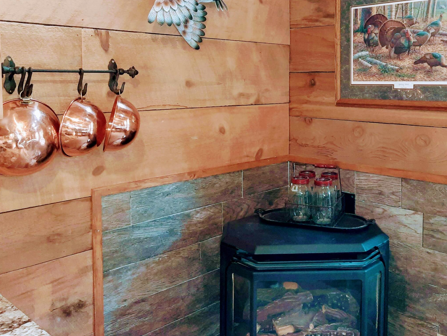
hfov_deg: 49.6
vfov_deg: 38.1
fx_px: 478
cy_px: 101
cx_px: 280
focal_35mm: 37
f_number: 2
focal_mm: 4.6
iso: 250
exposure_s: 1/30
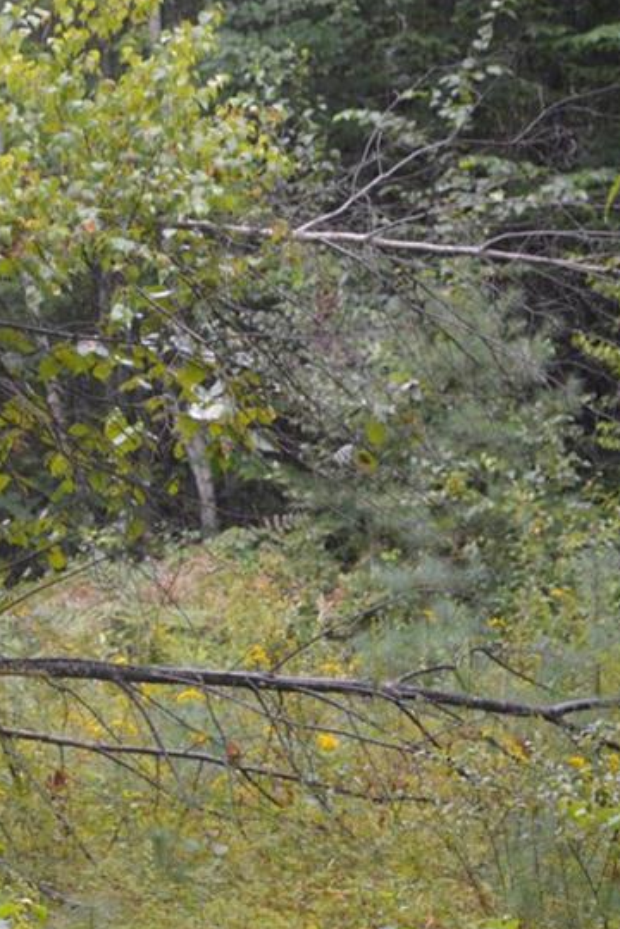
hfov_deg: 9.5
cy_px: 375
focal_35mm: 142
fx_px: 3668
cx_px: -208
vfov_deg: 14.4
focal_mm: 50
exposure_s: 1/125
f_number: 5.6
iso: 400
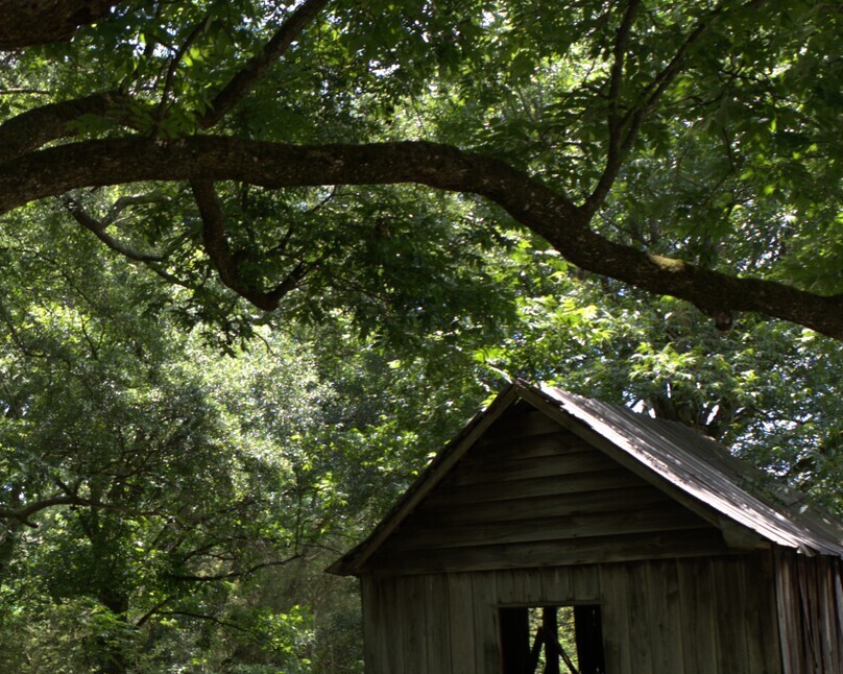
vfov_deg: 29.6
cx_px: -125
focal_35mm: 50
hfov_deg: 32.1
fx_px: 1247
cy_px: 536
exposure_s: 1/60
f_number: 4
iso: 100
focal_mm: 14
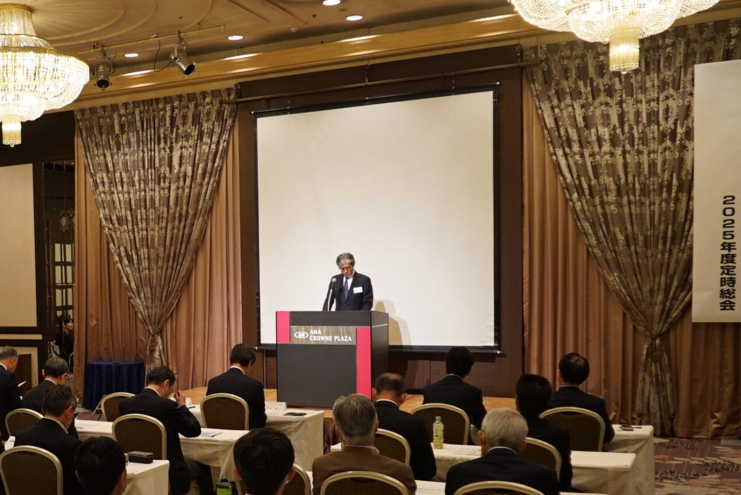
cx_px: 113
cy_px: 336
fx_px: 989
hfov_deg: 39.0
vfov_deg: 27.9
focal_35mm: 48
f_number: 3.5
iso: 2500
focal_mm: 24
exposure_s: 1/160
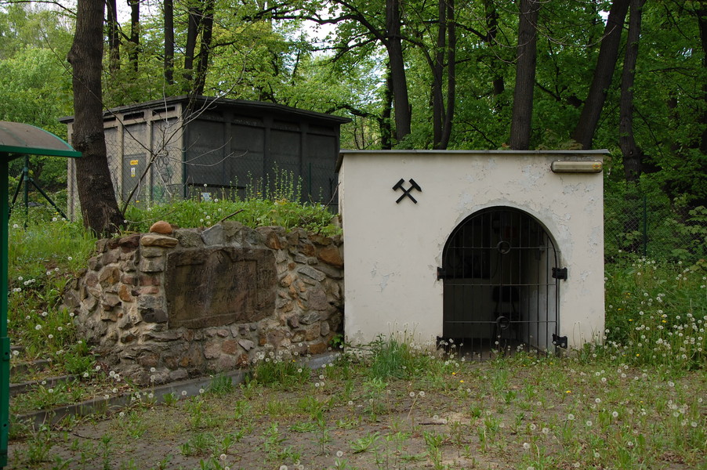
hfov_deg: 46.4
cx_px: 354
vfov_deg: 31.8
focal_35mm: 42
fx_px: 824
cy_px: 235
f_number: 7.1
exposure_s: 1/125
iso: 200
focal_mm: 28
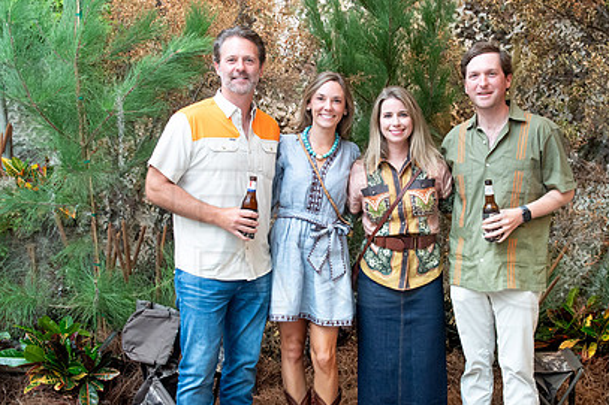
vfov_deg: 29.8
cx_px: 368
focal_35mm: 45
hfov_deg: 43.4
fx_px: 761
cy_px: 231
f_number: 5.6
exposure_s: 1/100
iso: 4000
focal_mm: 31
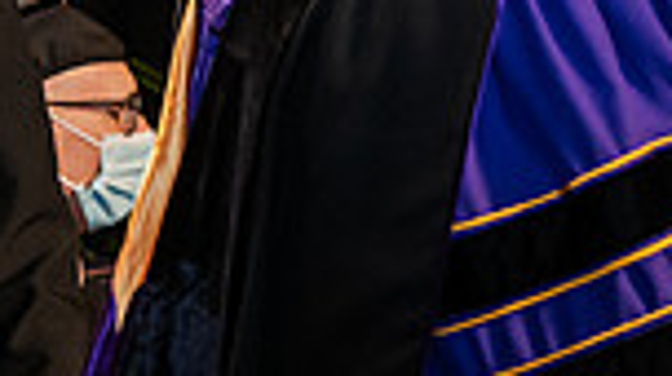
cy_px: 100
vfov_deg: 5.4
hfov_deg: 9.3
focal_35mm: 224
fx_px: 3986
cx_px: 1123
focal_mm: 56
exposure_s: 1/200
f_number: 6.3
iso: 1600
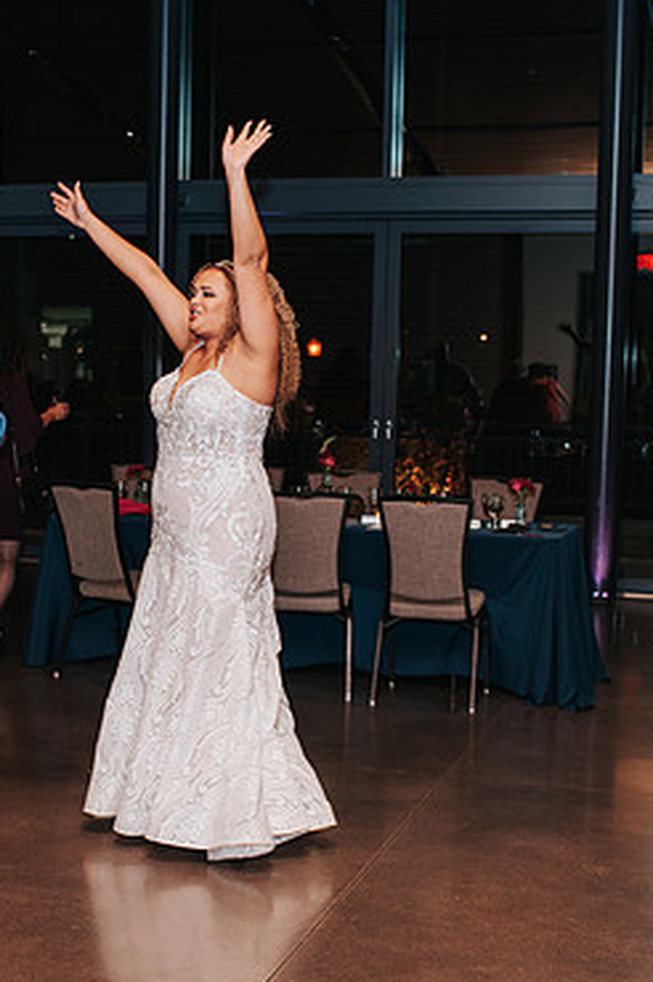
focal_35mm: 63
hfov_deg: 21.4
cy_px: 529
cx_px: 179
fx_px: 1717
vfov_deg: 31.9
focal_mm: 35
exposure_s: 1/200
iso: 1000
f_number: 2.8
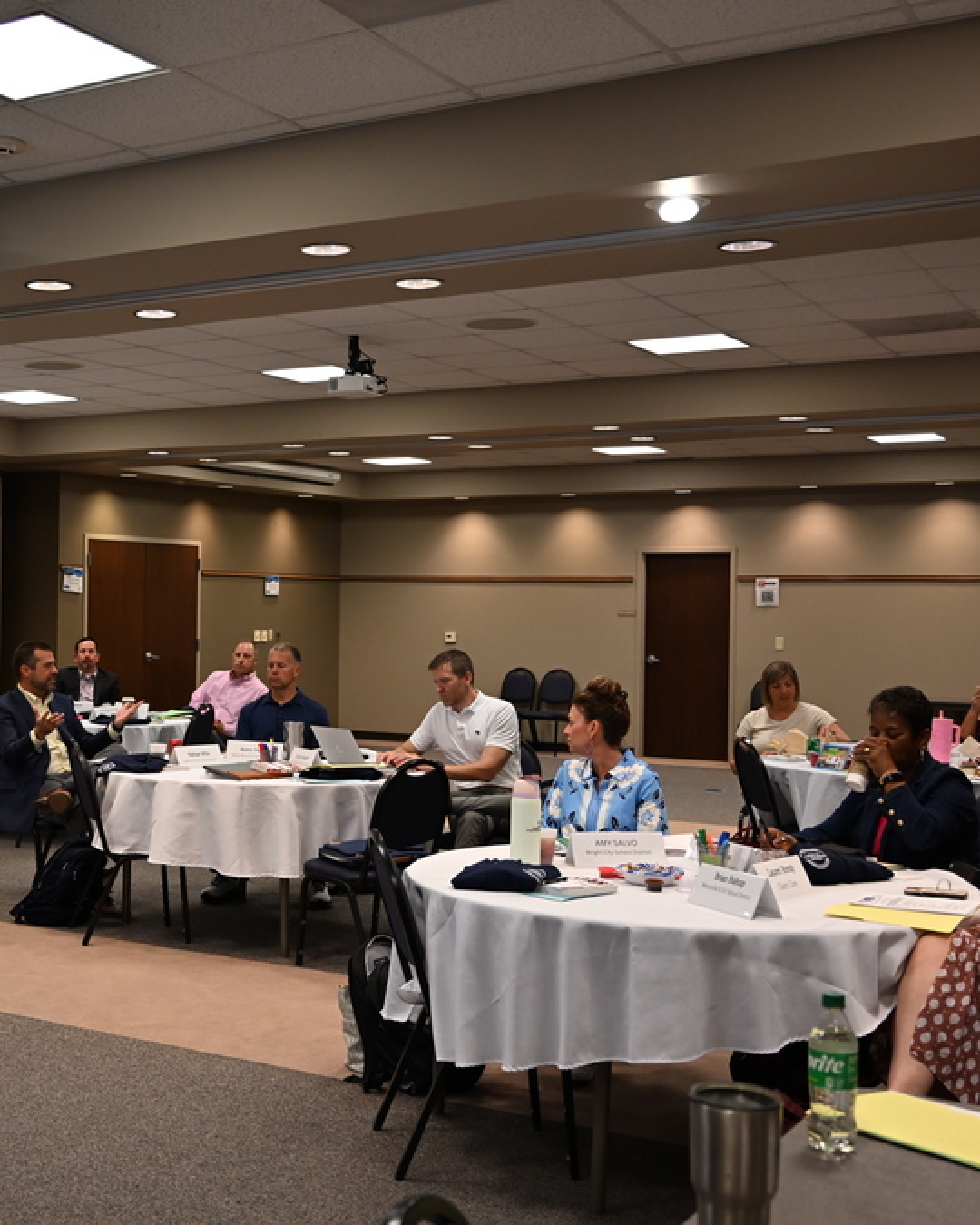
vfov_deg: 39.5
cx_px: 172
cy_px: 616
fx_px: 1704
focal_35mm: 47
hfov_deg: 31.1
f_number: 4.2
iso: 1250
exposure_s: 1/125
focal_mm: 33
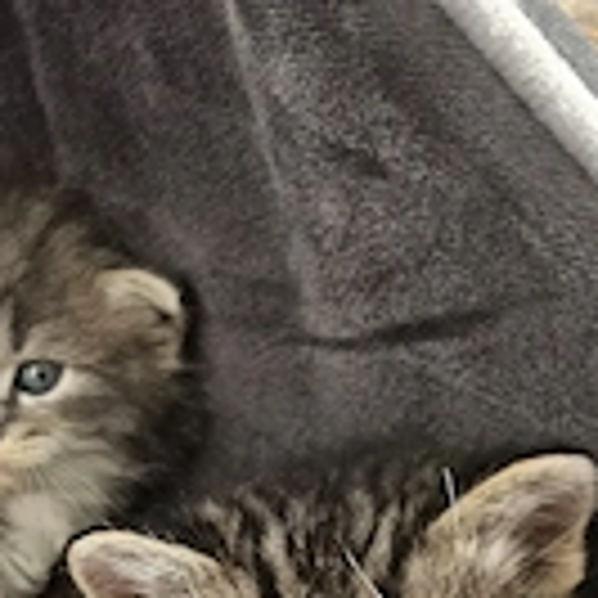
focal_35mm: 61
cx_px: -49
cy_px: 540
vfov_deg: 27.2
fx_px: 1192
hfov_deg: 26.1
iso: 12
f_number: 1.7
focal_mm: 6.3
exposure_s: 1/101
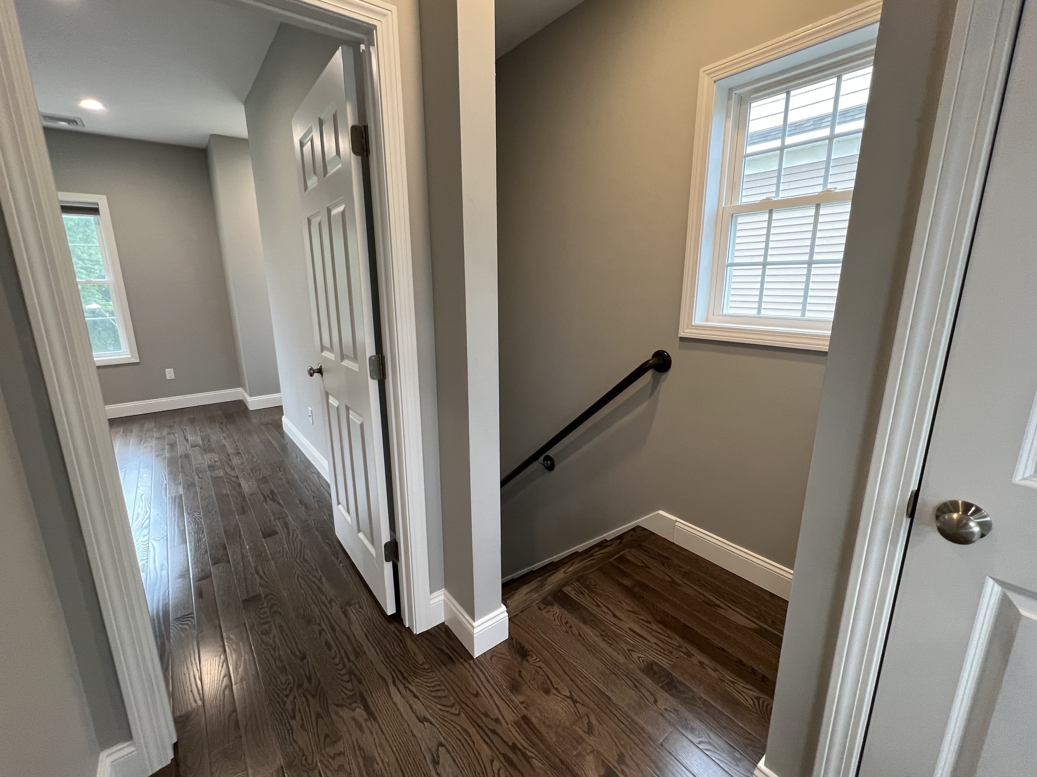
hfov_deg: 102.1
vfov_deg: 85.7
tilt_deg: -14.2
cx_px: 508
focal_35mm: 14
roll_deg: +0.7
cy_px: 388
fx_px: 419
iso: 200
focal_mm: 1.57
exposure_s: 1/60
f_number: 1.8
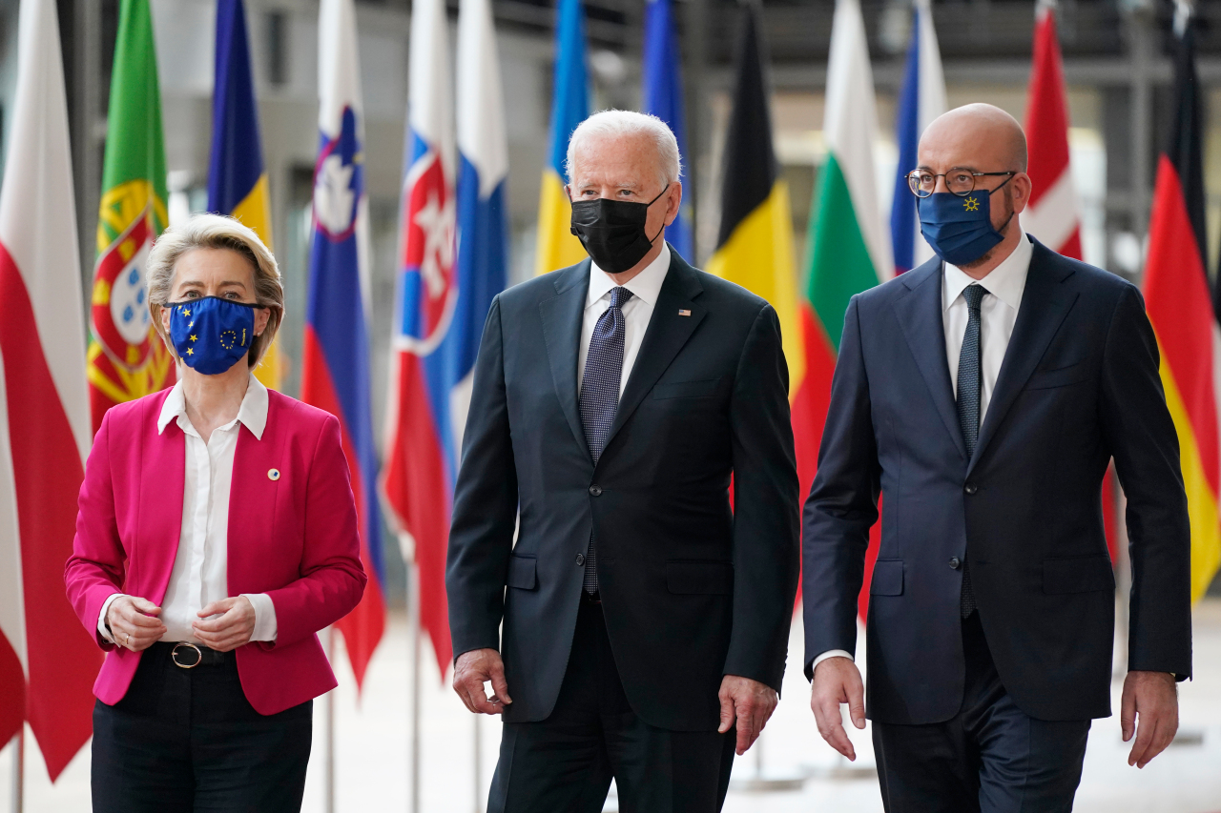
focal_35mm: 191
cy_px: 406
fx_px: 6477
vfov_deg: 7.2
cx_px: 610
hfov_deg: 10.8
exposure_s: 1/1000
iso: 2500
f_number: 2.8
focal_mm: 191
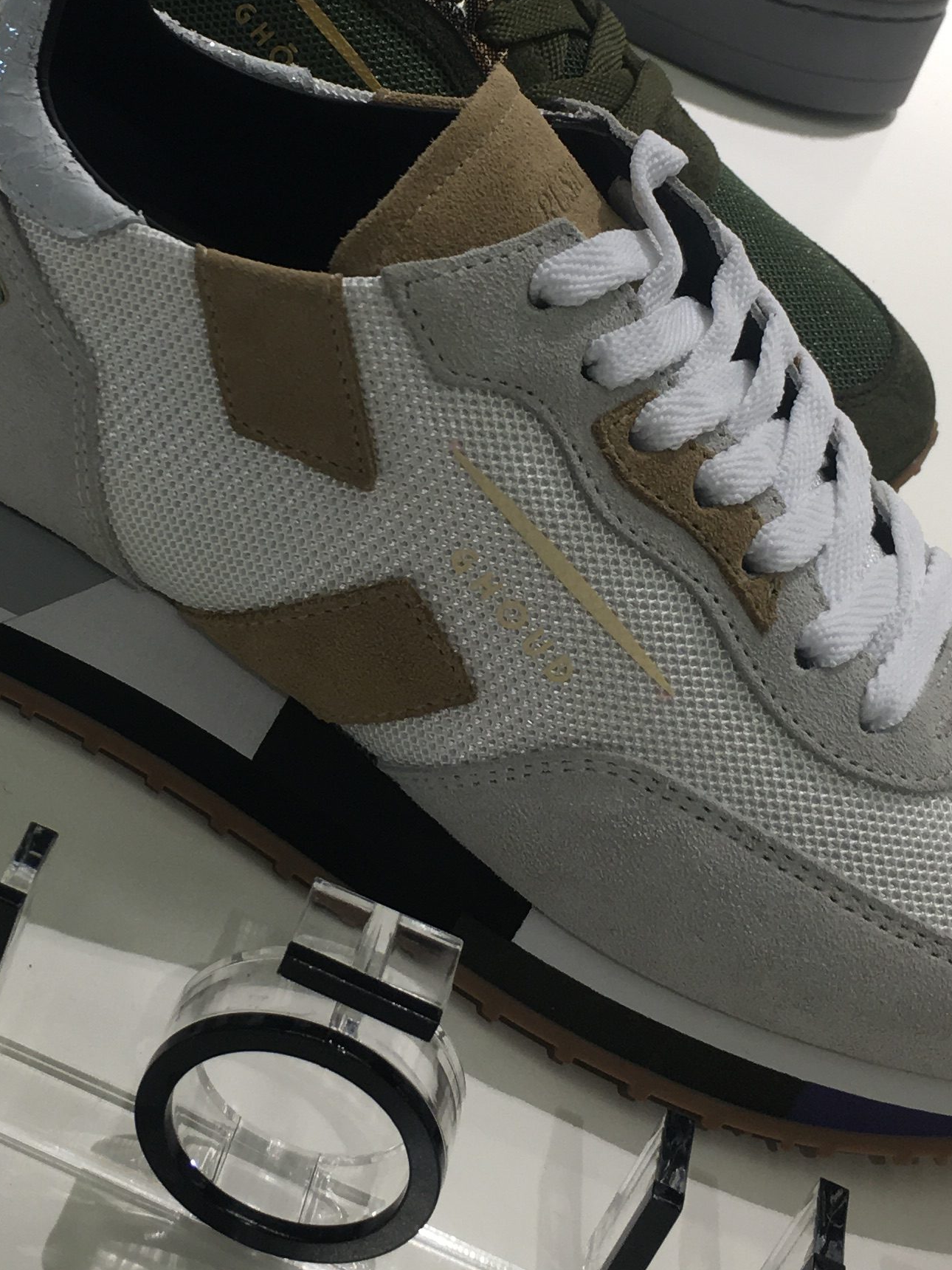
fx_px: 2493
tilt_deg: -33.1
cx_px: 272
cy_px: 363
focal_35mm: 68
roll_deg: -20.5
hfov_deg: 21.5
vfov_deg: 28.3
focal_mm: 4.15
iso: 32
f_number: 2.2
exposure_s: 1/50
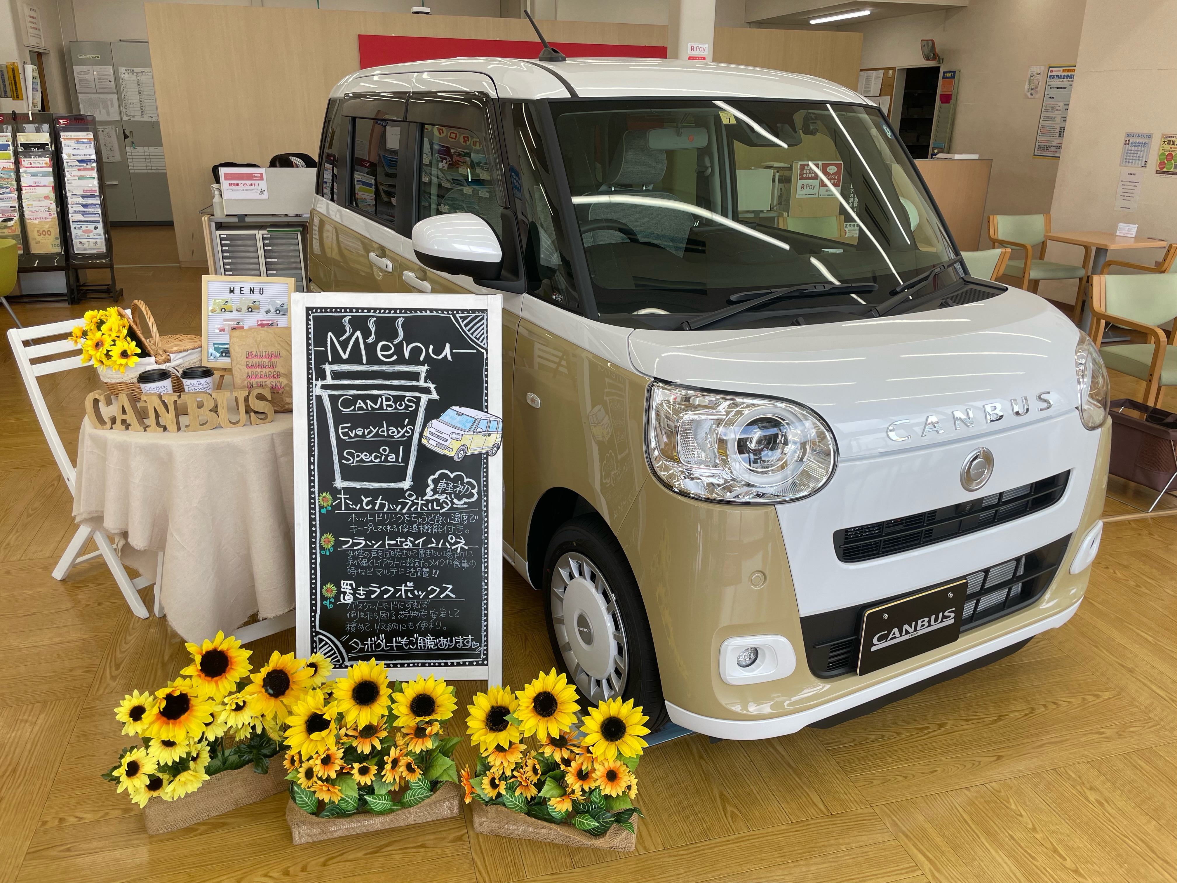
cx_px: 588
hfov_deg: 67.3
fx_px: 884
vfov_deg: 53.1
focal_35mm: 26
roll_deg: -0.6
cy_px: 442
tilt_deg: -19.4
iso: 40
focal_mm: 4.2
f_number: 1.6
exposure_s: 1/202
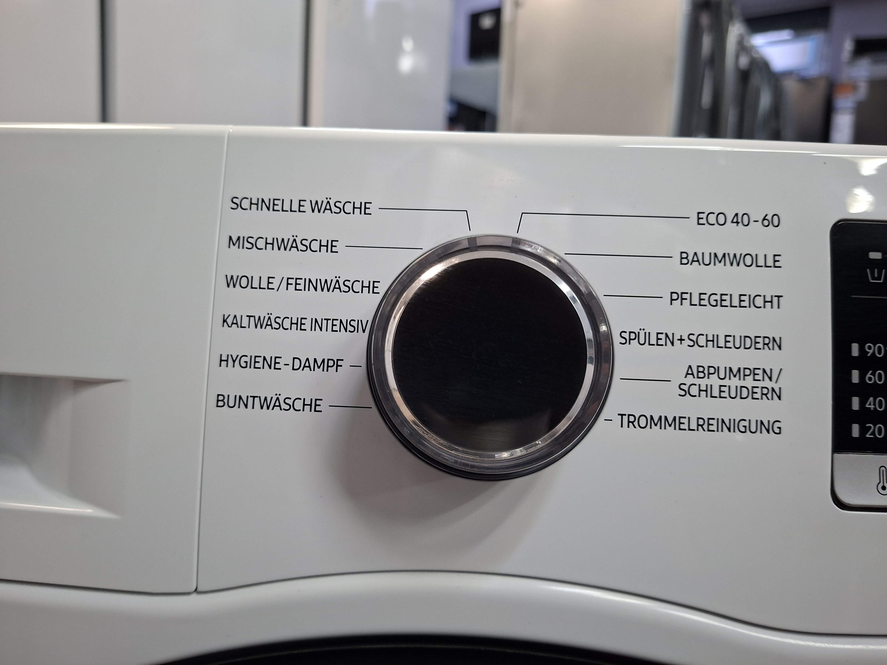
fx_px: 589
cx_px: 444
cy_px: 332
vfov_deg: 58.9
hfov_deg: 73.9
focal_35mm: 23
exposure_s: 1/50
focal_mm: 5.54
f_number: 1.8
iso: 250
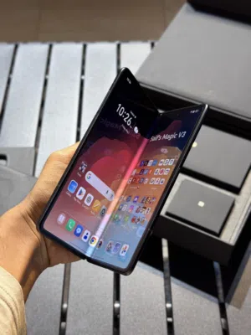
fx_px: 464
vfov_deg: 39.7
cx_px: 126
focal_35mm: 48
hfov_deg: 30.3
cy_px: 168
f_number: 1.78
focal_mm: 6.76
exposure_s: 1/100
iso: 100
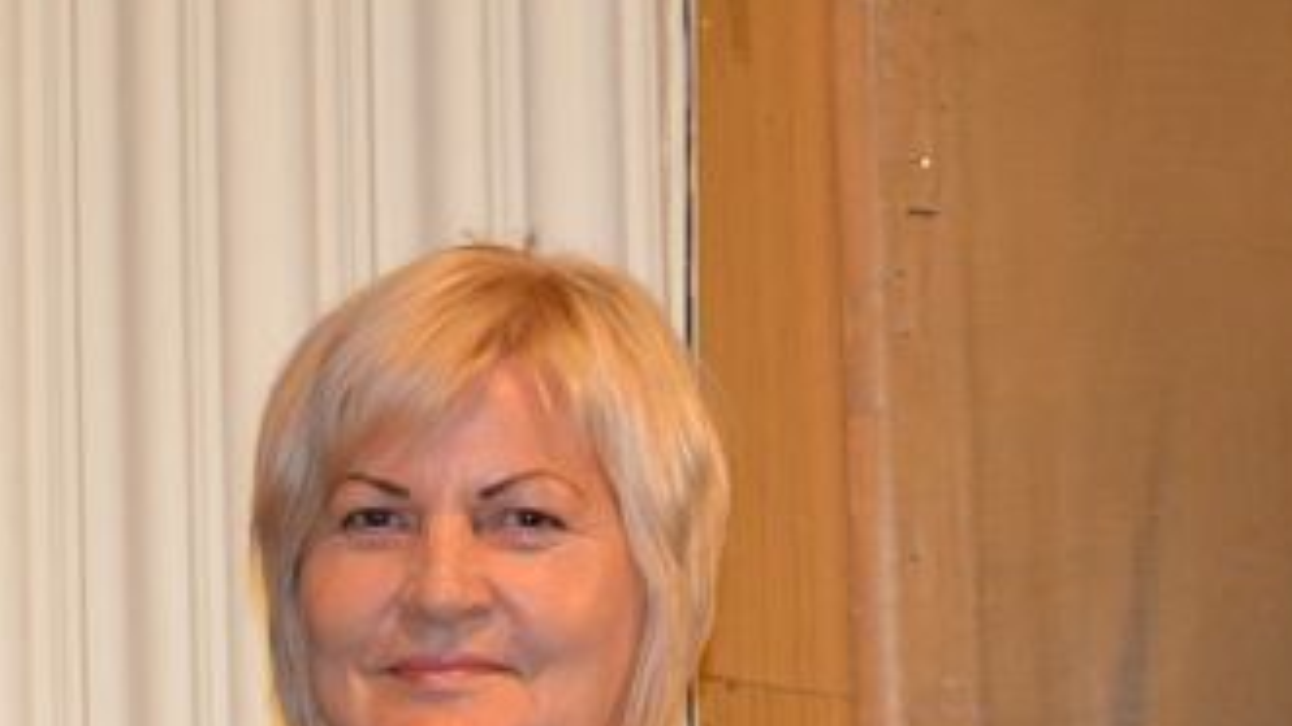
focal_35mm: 219
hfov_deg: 9.7
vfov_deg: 5.5
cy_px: 974
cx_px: -215
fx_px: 7488
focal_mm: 45
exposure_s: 1/60
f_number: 4.5
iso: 800
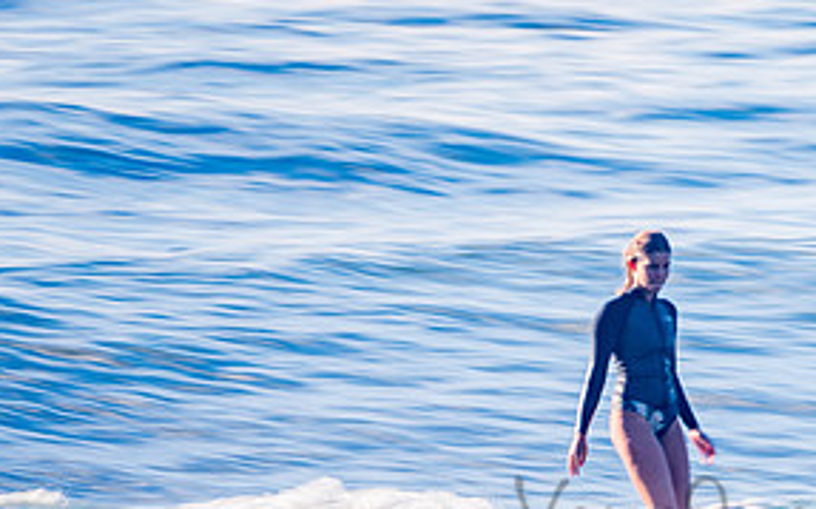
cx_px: 700
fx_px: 27560
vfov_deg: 1.1
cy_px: 495
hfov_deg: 1.7
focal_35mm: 1240
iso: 31
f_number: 11
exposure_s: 1/20
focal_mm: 500
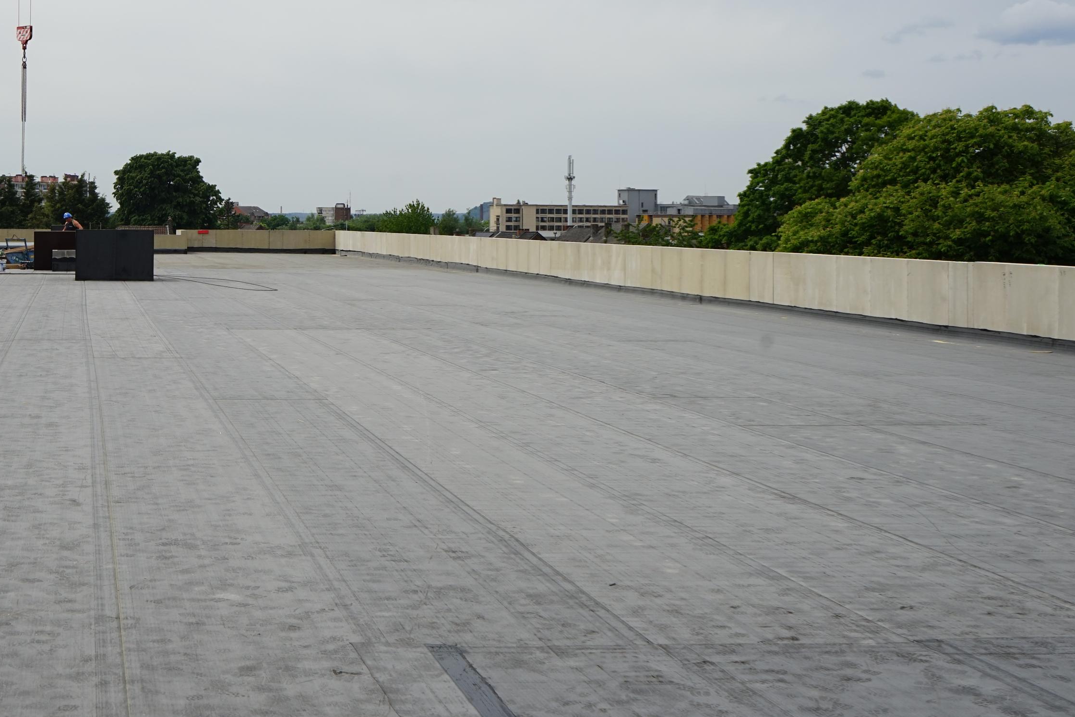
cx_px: 173
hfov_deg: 32.2
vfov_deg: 22.4
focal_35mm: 60
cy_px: 184
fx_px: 1791
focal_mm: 35
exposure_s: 1/200
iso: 100
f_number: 11
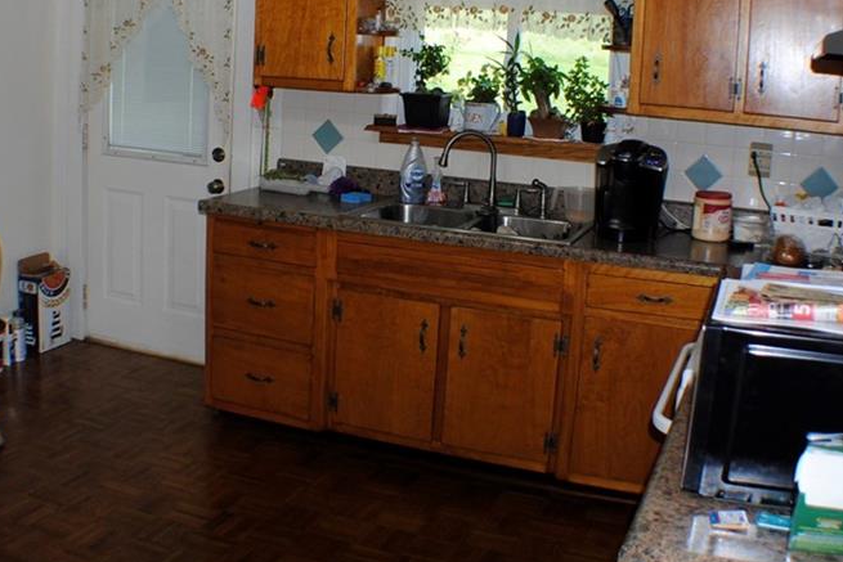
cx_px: 358
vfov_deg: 22.2
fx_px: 1429
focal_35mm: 61
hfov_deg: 32.8
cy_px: 172
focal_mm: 26
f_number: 4.2
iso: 200
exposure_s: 1/60
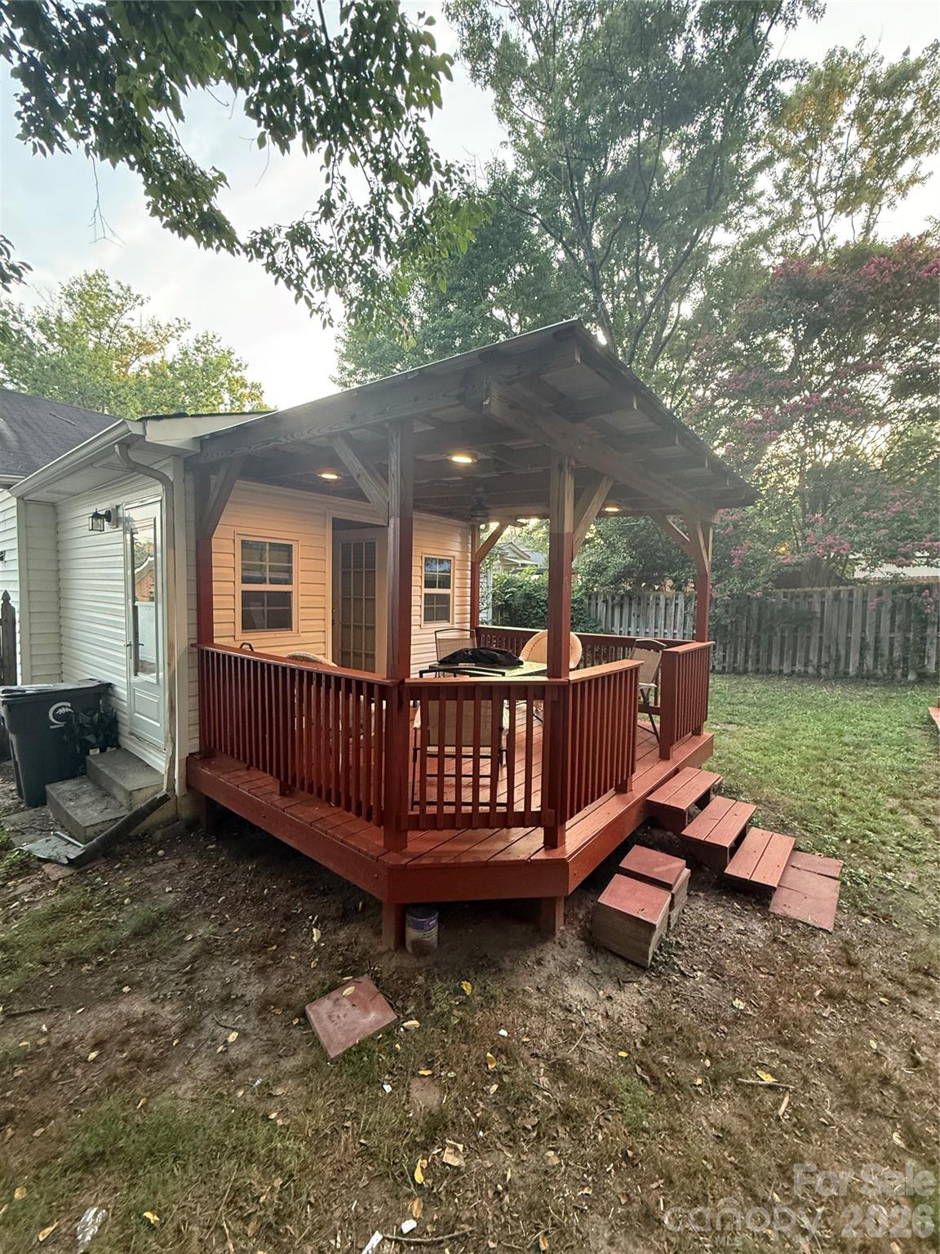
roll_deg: -1.5
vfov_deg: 102.1
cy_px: 627
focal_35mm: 14
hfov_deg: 85.7
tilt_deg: -3.3
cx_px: 470
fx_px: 507
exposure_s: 1/60
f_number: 2.2
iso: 400
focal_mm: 2.22
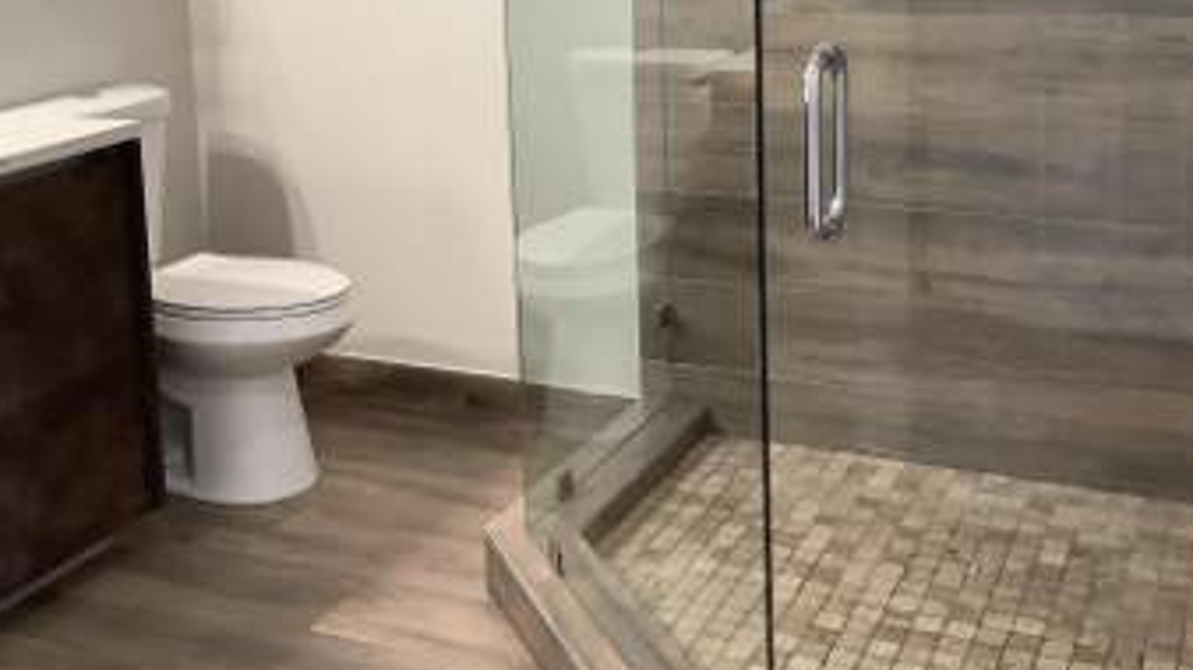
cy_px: 88
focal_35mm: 48
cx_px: 565
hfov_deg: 42.9
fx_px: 1518
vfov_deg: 24.3
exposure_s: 1/60
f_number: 2.4
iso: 125
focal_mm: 3.3
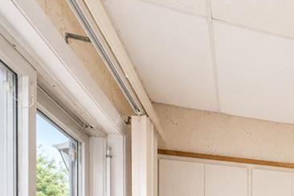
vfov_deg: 26.3
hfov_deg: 34.5
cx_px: 373
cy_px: 265
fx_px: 343
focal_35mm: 42
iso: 1600
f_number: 9
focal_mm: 10
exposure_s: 1/60
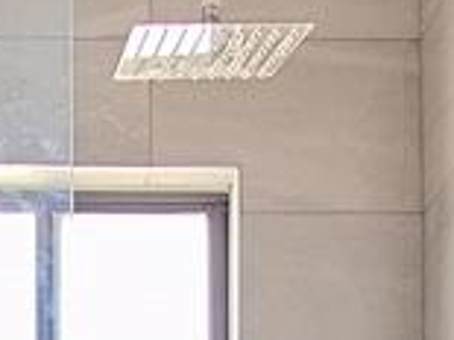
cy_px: 803
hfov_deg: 22.0
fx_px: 1127
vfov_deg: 13.1
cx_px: 3
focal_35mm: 86
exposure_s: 1/24
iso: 160
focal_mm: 1.74
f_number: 2.2
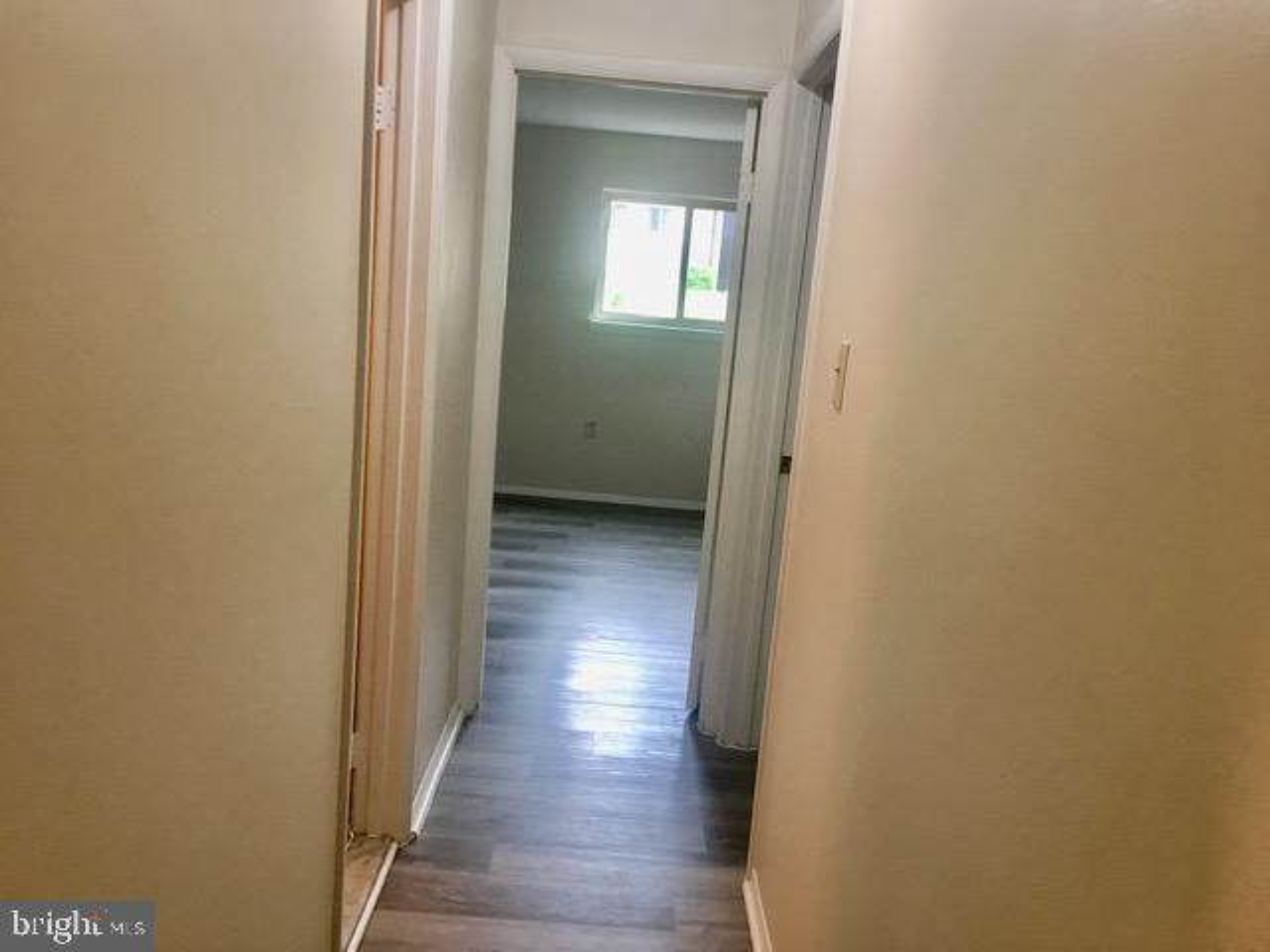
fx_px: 1064
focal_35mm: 29
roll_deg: -4.3
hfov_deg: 61.7
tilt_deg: -9.5
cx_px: 635
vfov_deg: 48.2
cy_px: 476
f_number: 2.2
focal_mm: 4.15
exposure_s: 1/17
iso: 32
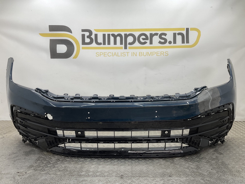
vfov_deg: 48.2
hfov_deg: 61.7
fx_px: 205
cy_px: 92
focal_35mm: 29
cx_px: 122
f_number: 1.8
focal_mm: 3
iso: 16
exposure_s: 1/109
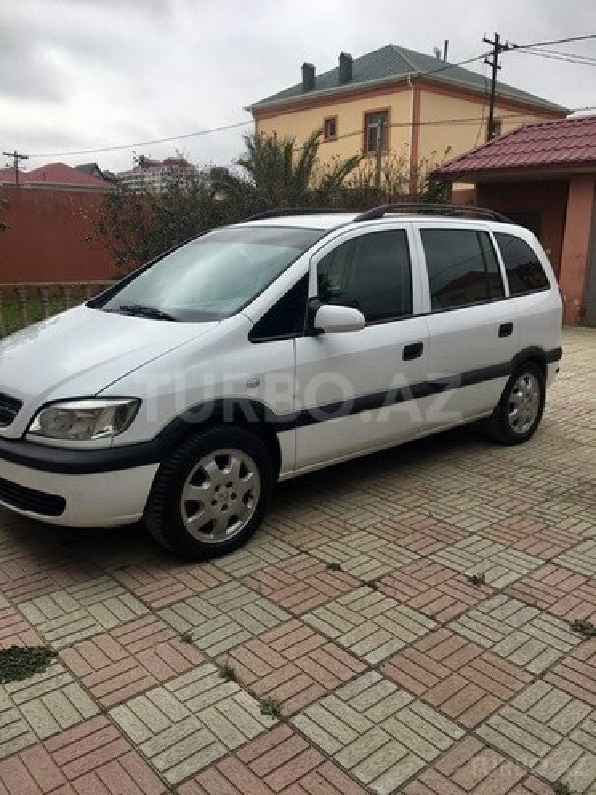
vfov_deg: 61.7
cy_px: 398
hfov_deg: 48.2
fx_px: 666
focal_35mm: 29
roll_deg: -0.6
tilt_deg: -12.7
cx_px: 298
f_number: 2.2
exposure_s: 1/927
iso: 25
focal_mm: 4.15
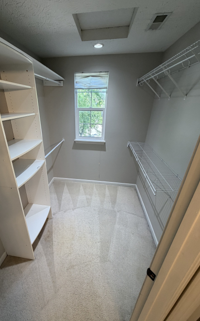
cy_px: 162
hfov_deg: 74.1
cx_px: 82
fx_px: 131
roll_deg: +0.0
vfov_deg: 101.5
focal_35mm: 15
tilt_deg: -25.1
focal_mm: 2.22
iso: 160
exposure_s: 1/120
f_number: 2.2
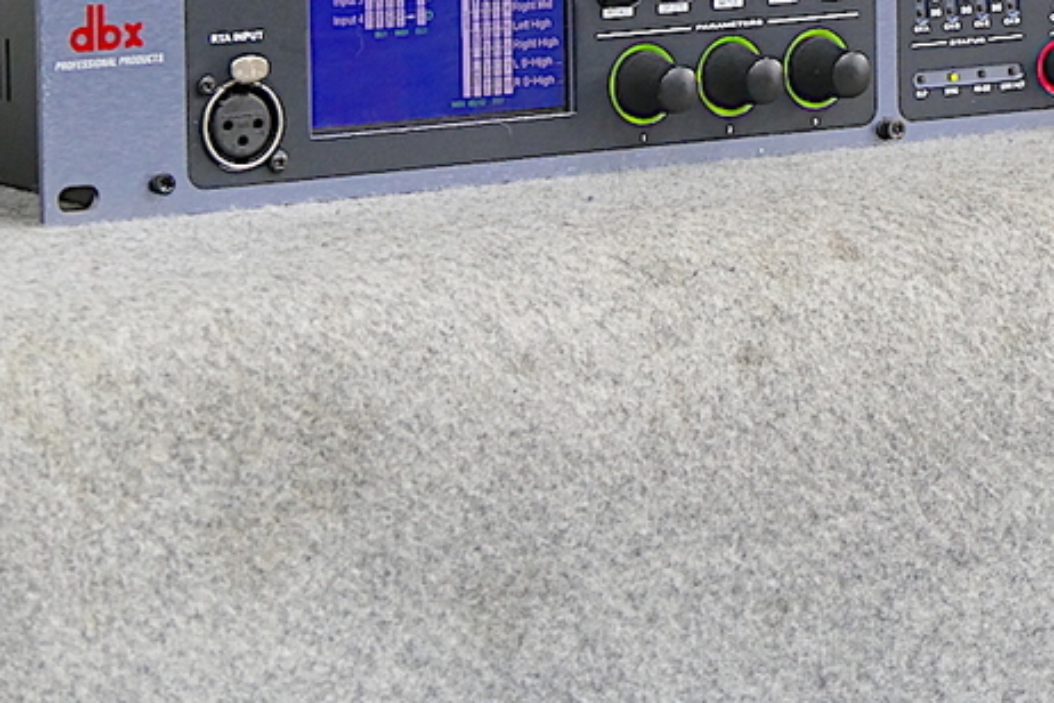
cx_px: 646
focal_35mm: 229
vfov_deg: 6.0
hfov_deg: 9.0
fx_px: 6704
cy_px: 48
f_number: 5.1
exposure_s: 1/10
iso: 200
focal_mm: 19
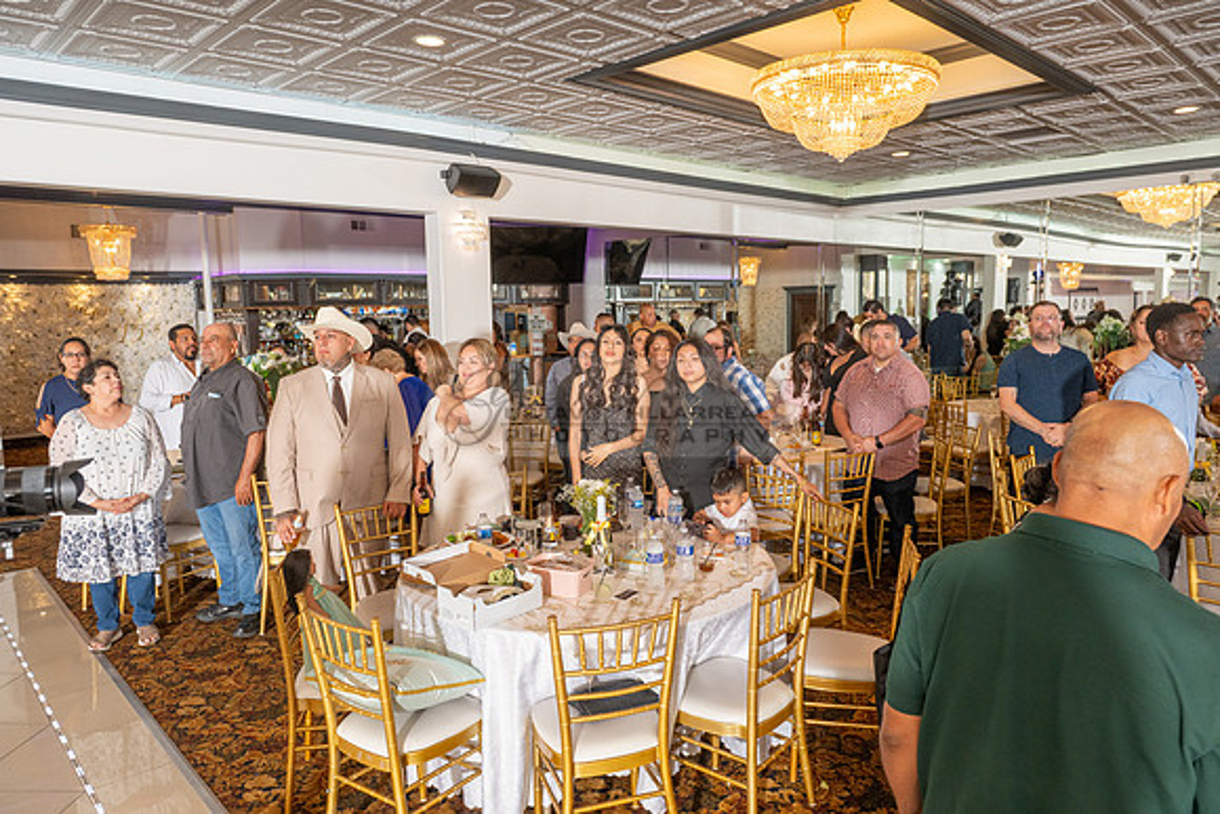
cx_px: 610
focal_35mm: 24
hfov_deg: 73.7
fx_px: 813
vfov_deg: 53.2
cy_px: 407
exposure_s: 1/200
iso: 500
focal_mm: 24
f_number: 5
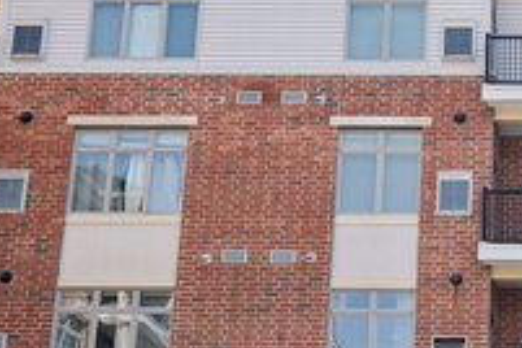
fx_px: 1145
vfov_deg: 17.2
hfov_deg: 23.7
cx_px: 605
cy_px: 229
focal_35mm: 79
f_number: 8
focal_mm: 21.9
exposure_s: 1/200
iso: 250
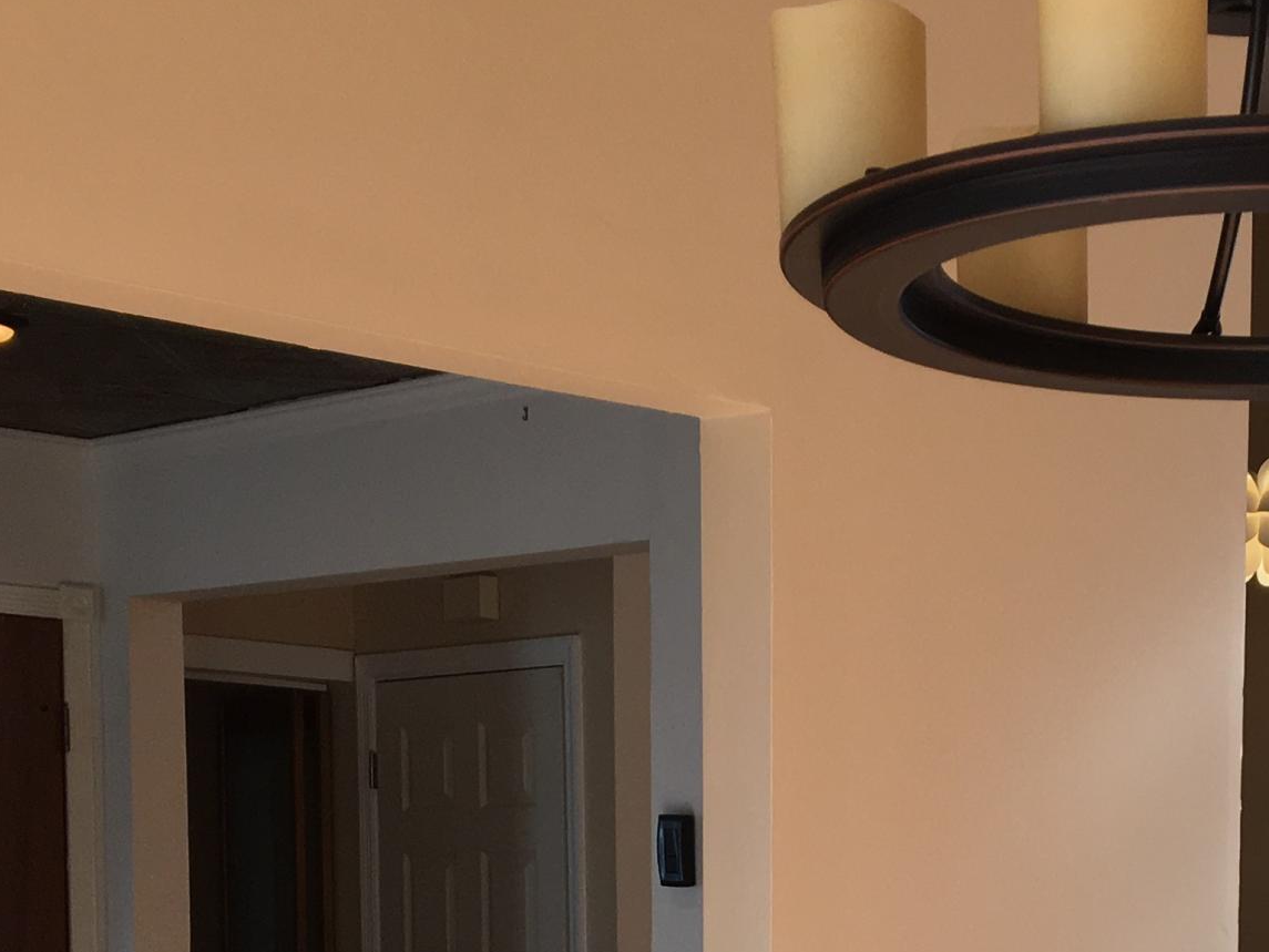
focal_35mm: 76
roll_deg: -0.8
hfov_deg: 24.9
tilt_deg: -6.3
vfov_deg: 18.4
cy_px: 1151
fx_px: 2786
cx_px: 1124
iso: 32
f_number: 2.2
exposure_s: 1/120
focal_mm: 4.15
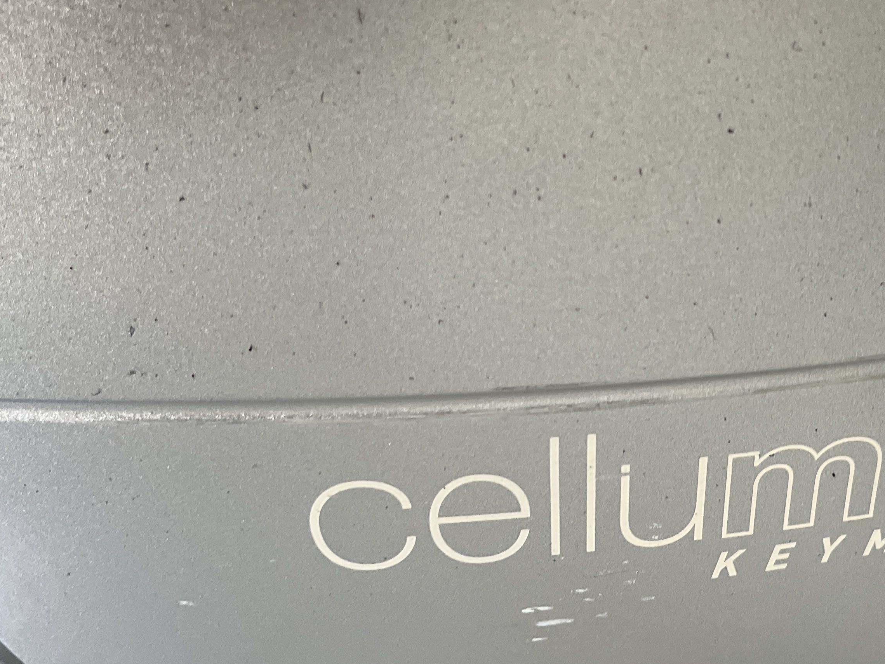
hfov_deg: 40.0
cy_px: 343
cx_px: 673
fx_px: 1176
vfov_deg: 31.5
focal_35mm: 46
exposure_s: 1/53
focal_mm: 5.1
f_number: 1.6
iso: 500
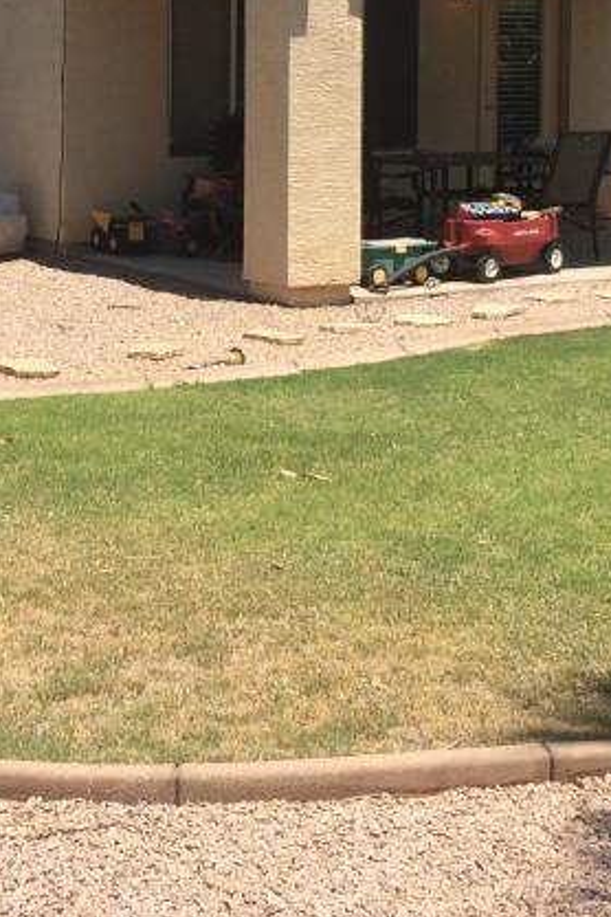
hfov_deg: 18.4
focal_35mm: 74
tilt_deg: -3.9
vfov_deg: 26.7
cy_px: 152
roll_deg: +1.2
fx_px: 1884
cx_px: 209
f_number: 2.2
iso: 32
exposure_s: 1/1866
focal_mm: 4.15
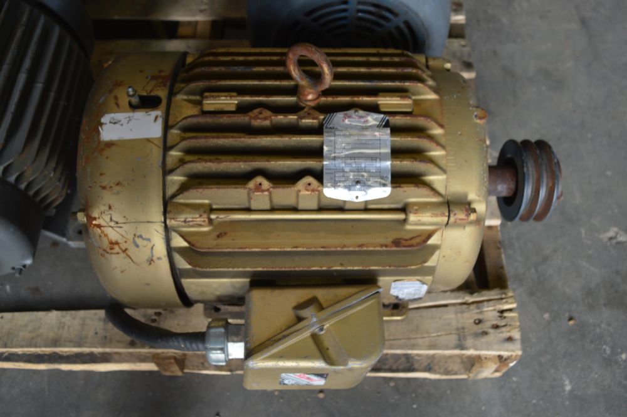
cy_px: 208
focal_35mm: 33
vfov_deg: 39.9
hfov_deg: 57.3
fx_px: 574
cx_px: 314
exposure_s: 1/100
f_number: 5
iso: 400
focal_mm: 22
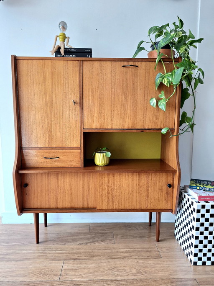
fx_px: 190
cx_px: 107
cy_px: 143
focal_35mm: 23
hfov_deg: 58.9
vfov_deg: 73.9
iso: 64
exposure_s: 1/100
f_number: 1.8
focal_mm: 5.54
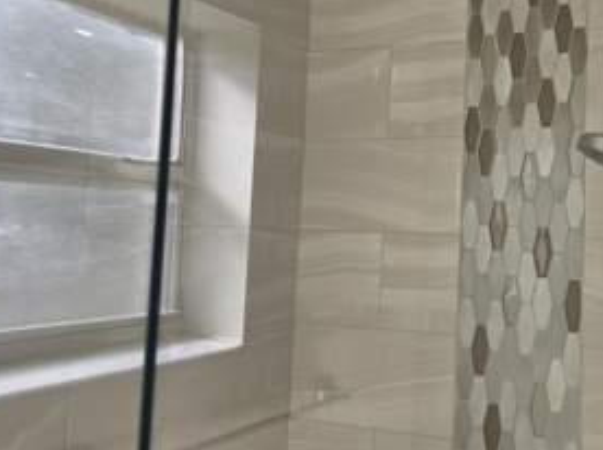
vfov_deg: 35.7
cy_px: 180
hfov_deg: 45.0
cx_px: 463
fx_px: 696
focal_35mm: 40
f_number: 1.4
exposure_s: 1/120
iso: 20
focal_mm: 6.5
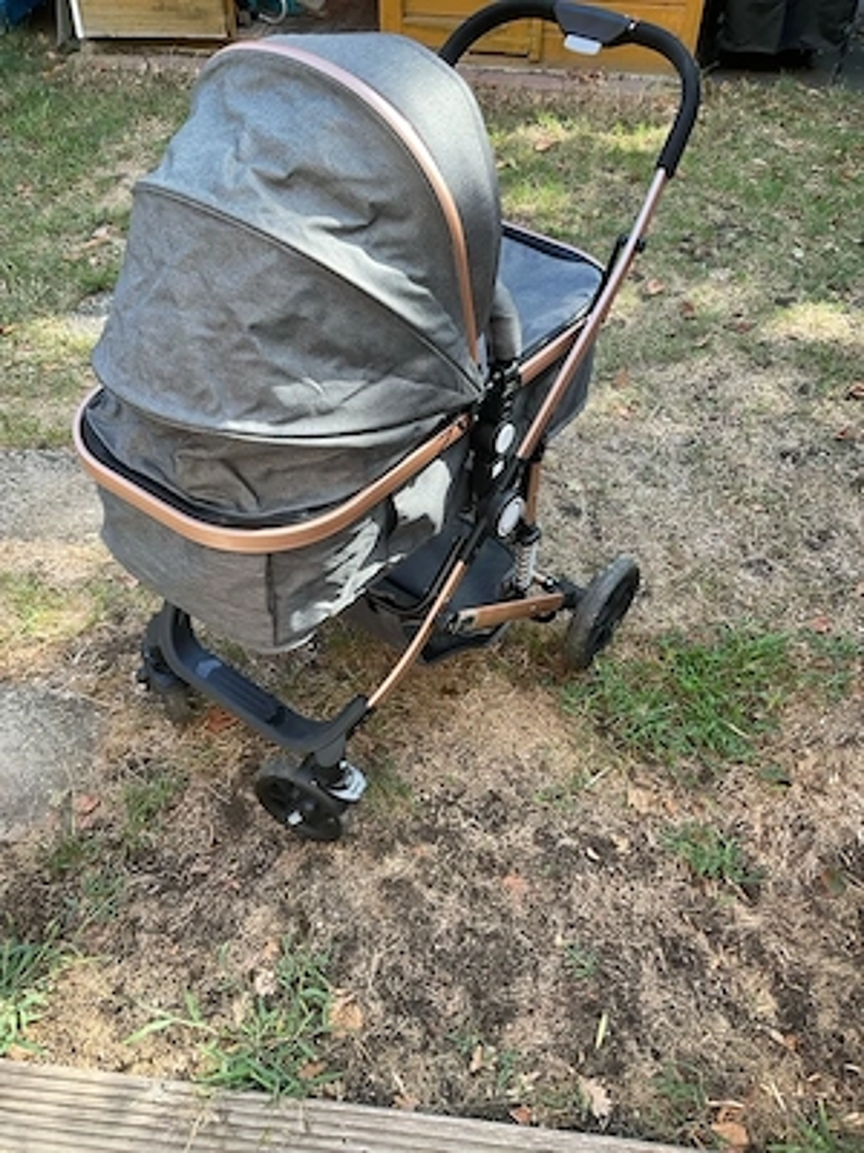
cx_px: 432
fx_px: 965
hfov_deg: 48.2
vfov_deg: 61.7
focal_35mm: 29
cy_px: 576
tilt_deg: -47.3
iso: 32
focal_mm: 3
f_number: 1.8
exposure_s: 1/120
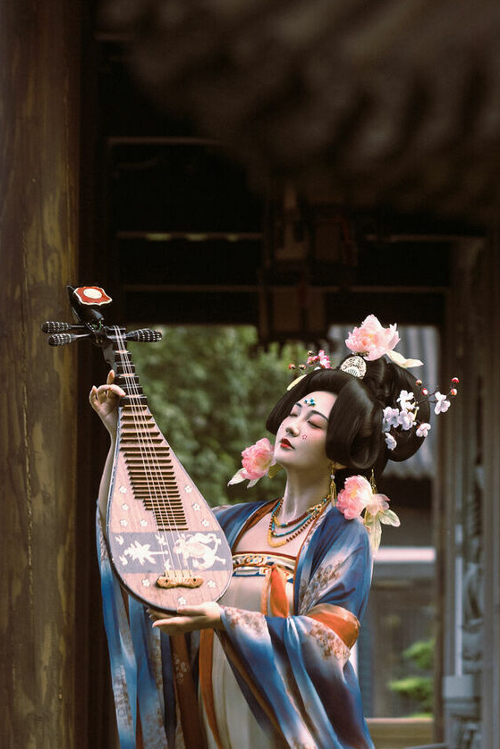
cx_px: 389
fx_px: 3915
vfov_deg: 10.9
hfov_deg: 7.3
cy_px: 132
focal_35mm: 188
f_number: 4
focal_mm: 100
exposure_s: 1/500
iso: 500
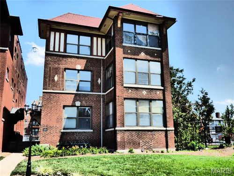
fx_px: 216
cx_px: 117
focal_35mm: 32
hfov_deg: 56.8
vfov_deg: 44.2
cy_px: 88
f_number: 3.4
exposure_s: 1/800
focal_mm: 5.78
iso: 160
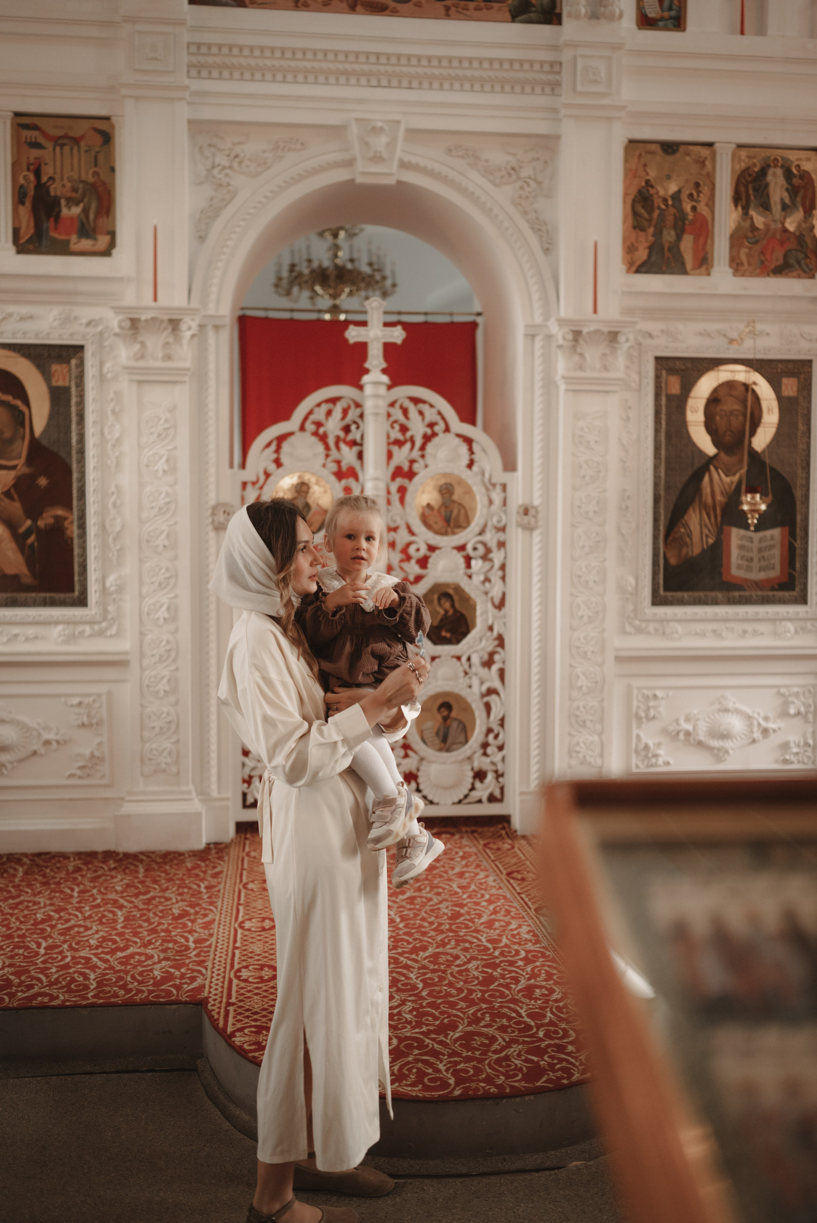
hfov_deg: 37.9
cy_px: 612
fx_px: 1190
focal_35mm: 35
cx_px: 408
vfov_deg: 54.4
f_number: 1.8
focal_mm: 35
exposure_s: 1/250
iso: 800
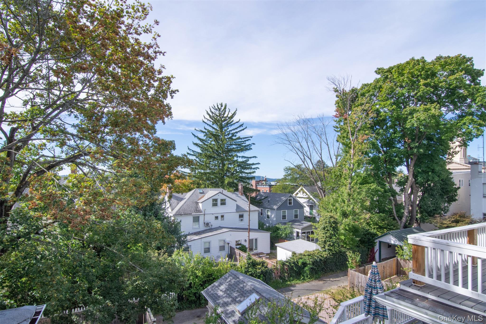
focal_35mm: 16
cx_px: 243
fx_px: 223
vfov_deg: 72.0
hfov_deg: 95.0
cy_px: 162
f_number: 14
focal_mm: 11
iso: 640
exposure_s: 1/400
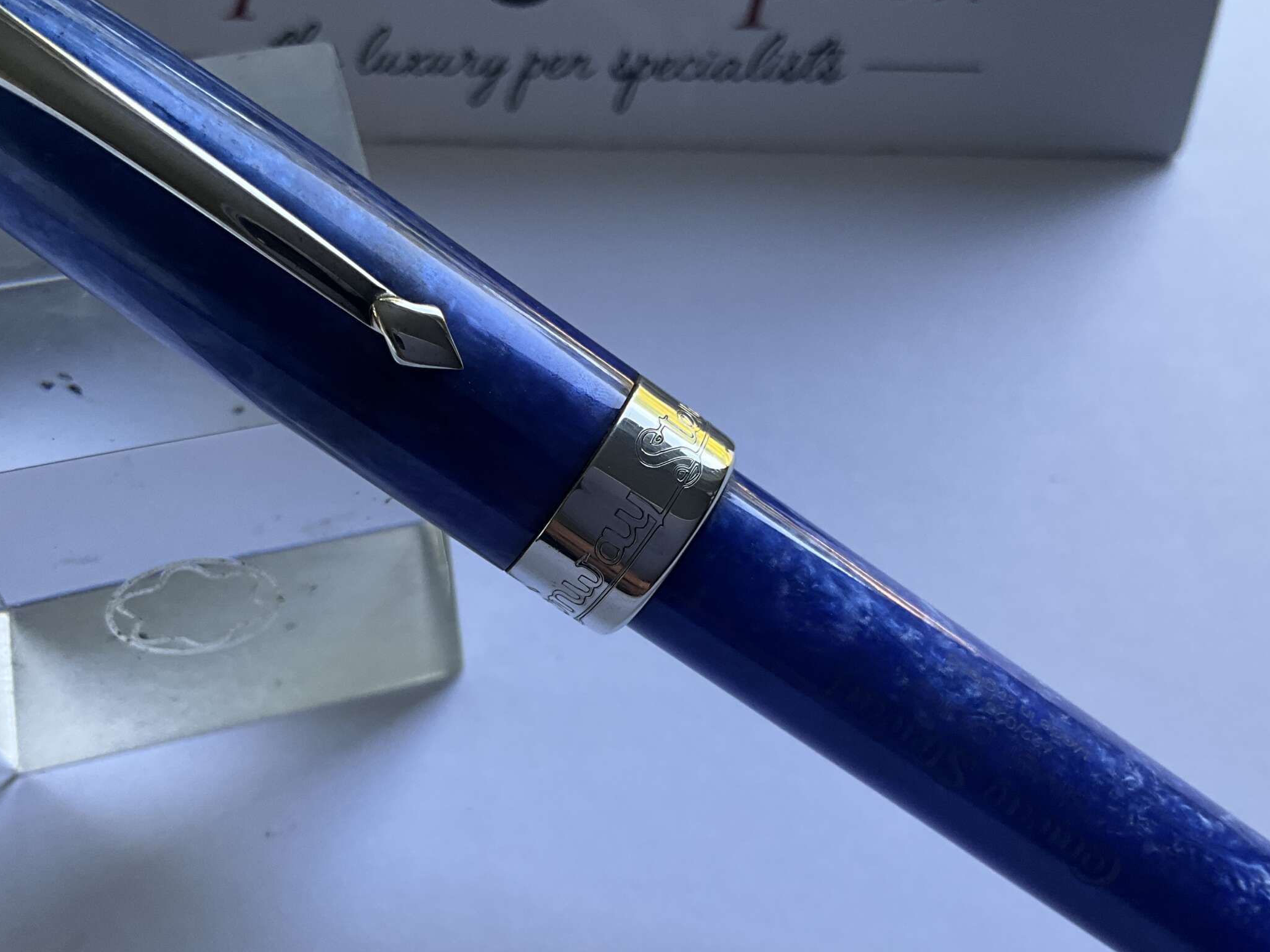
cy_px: 559
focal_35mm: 36
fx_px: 1321
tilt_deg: -56.8
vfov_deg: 39.5
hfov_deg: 51.3
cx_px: 637
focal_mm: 3
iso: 40
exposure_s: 1/122
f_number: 1.8
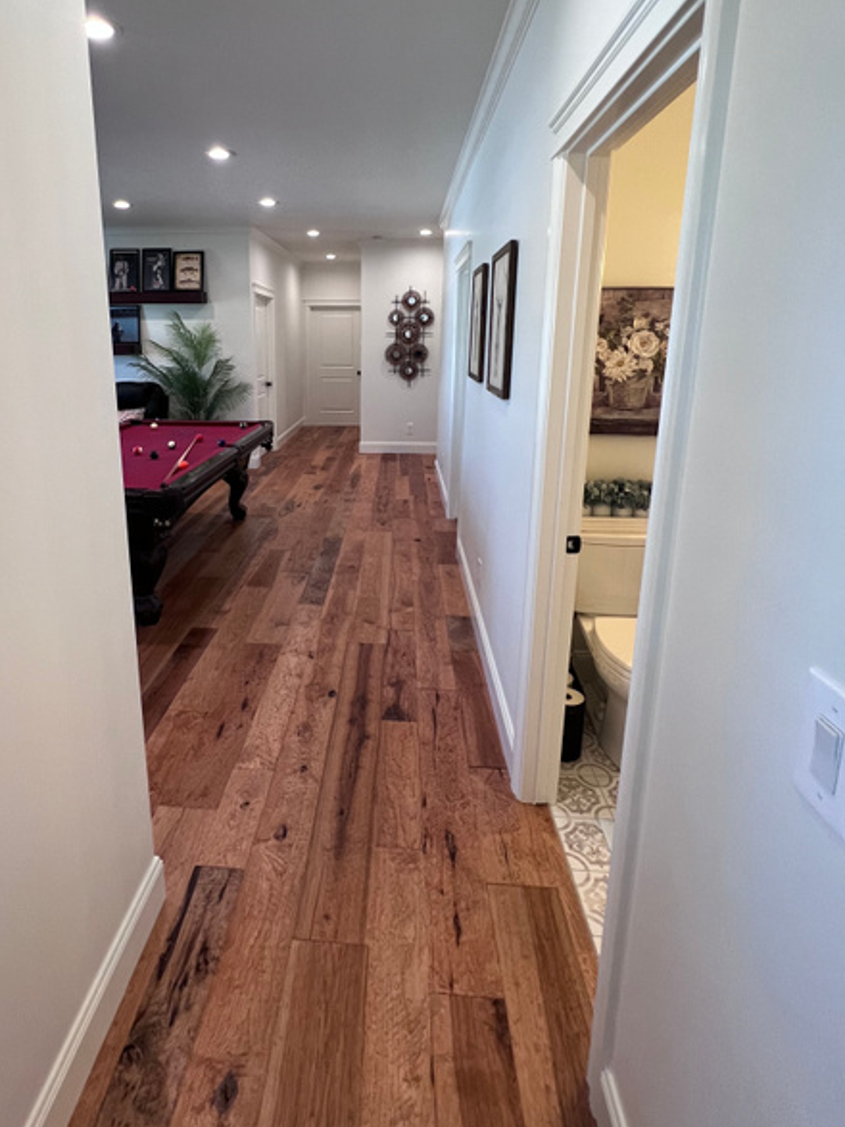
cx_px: 351
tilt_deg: -12.5
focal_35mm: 17
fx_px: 554
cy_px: 459
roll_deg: -0.7
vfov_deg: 90.0
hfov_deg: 74.1
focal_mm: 1.57
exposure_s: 1/120
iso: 200
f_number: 1.8
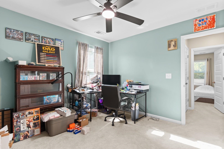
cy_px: 74
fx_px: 106
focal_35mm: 17
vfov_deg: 70.4
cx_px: 112
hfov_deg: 93.3
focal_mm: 11.5
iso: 100
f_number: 4.8
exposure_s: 1/5
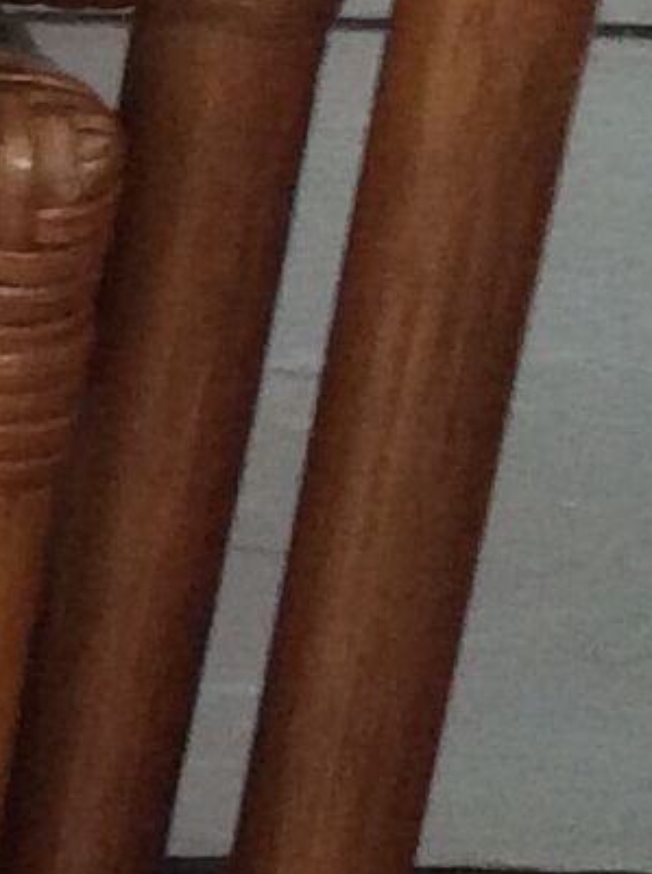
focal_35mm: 207
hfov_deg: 6.7
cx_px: -1068
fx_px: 5218
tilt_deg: -28.9
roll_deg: -1.5
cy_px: 920
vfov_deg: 9.5
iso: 160
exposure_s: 1/25
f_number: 2.4
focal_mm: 3.3
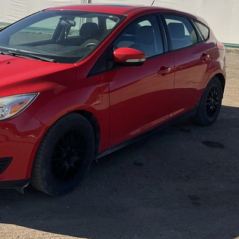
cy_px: 72
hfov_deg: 33.7
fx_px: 383
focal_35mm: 49
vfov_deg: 34.2
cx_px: 51
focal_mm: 3
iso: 25
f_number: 1.8
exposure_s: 1/2227
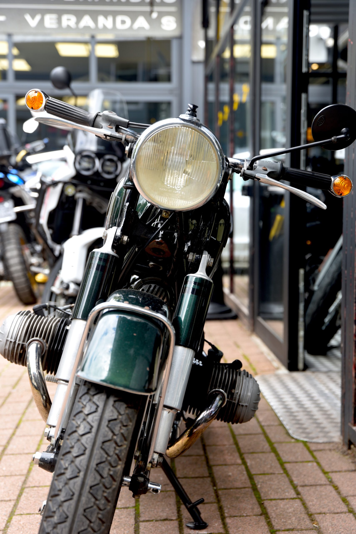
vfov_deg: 32.4
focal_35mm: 62
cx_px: 178
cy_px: 267
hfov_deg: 21.9
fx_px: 919
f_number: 4.5
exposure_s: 1/80
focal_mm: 62
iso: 100
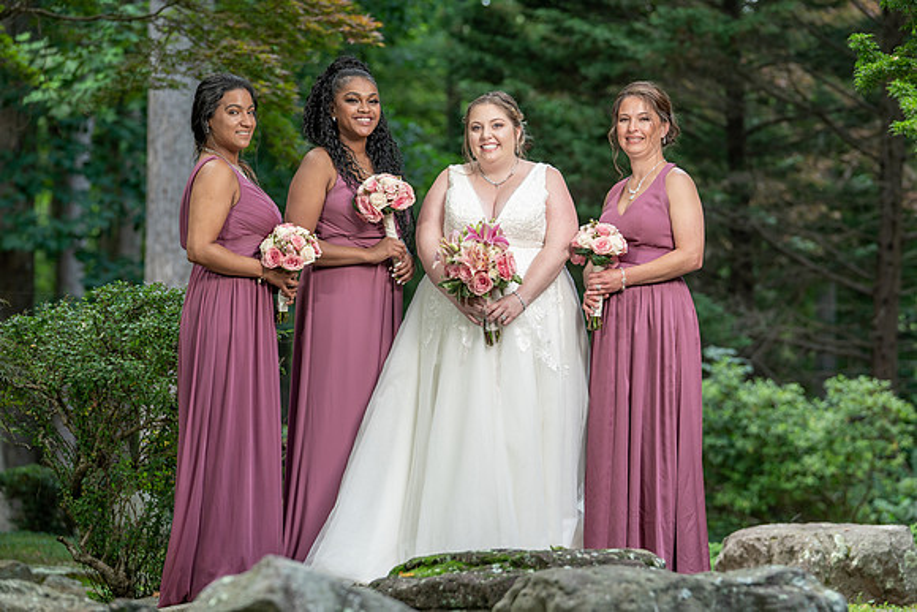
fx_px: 3353
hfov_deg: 15.6
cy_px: 296
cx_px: 503
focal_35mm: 132
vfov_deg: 10.4
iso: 200
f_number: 4
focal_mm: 120
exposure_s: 1/200
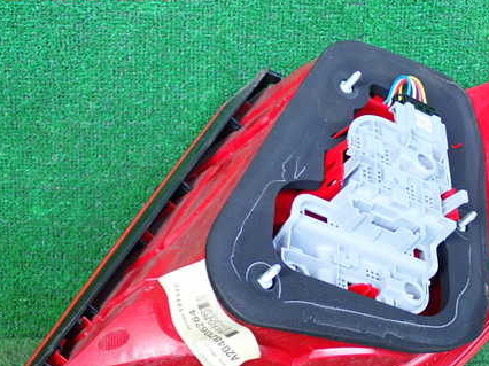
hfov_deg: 31.0
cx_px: 313
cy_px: 236
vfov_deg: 23.5
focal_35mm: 62
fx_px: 875
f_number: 2.9
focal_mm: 7.84
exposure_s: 1/125
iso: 320
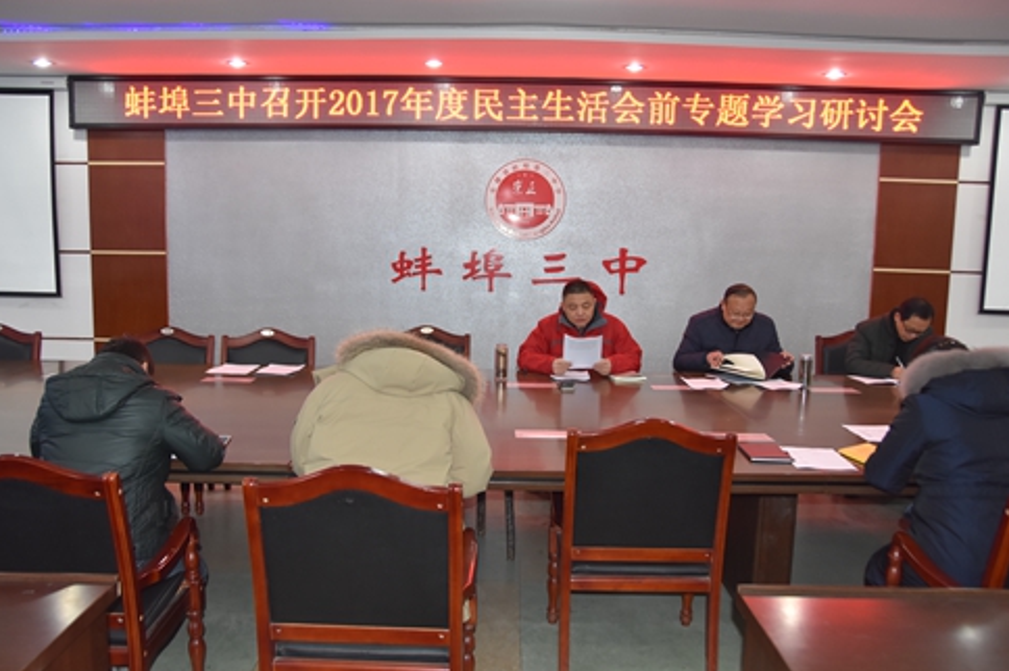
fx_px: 868
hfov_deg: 60.3
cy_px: 345
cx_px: 494
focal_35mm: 31
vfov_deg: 42.3
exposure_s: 1/60
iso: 900
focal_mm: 20
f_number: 3.5
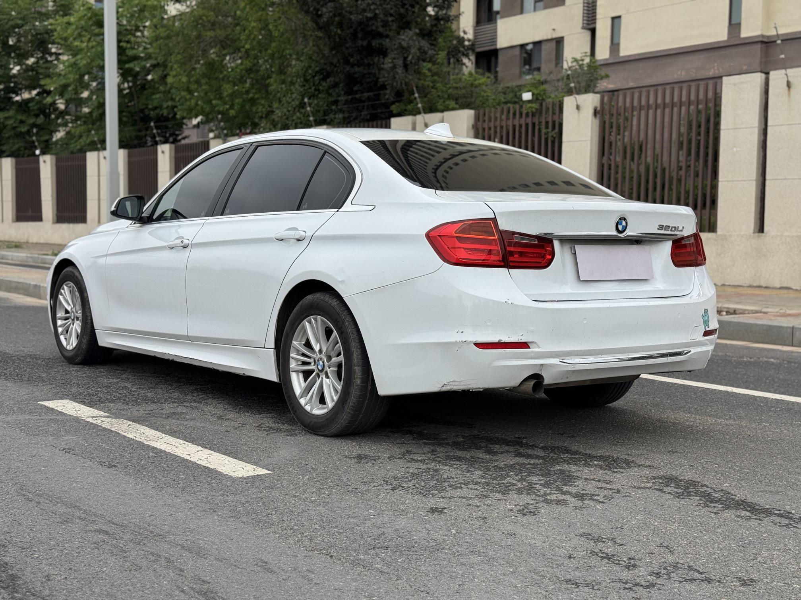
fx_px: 1111
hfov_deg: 39.7
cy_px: 300
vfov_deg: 30.3
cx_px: 400
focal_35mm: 48
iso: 64
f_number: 1.78
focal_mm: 6.76
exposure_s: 1/1250
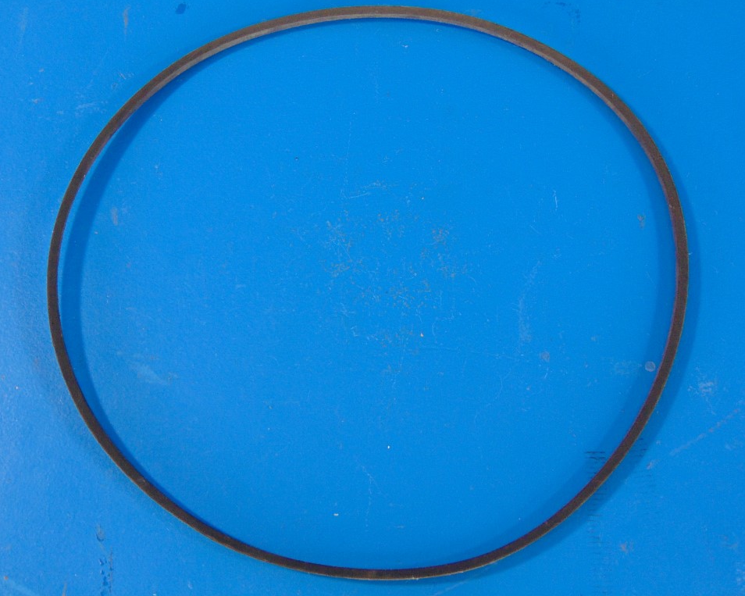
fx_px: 970
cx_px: 362
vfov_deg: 34.1
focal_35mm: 44
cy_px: 297
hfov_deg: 42.0
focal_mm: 7.6
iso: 250
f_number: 3.3
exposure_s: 1/30
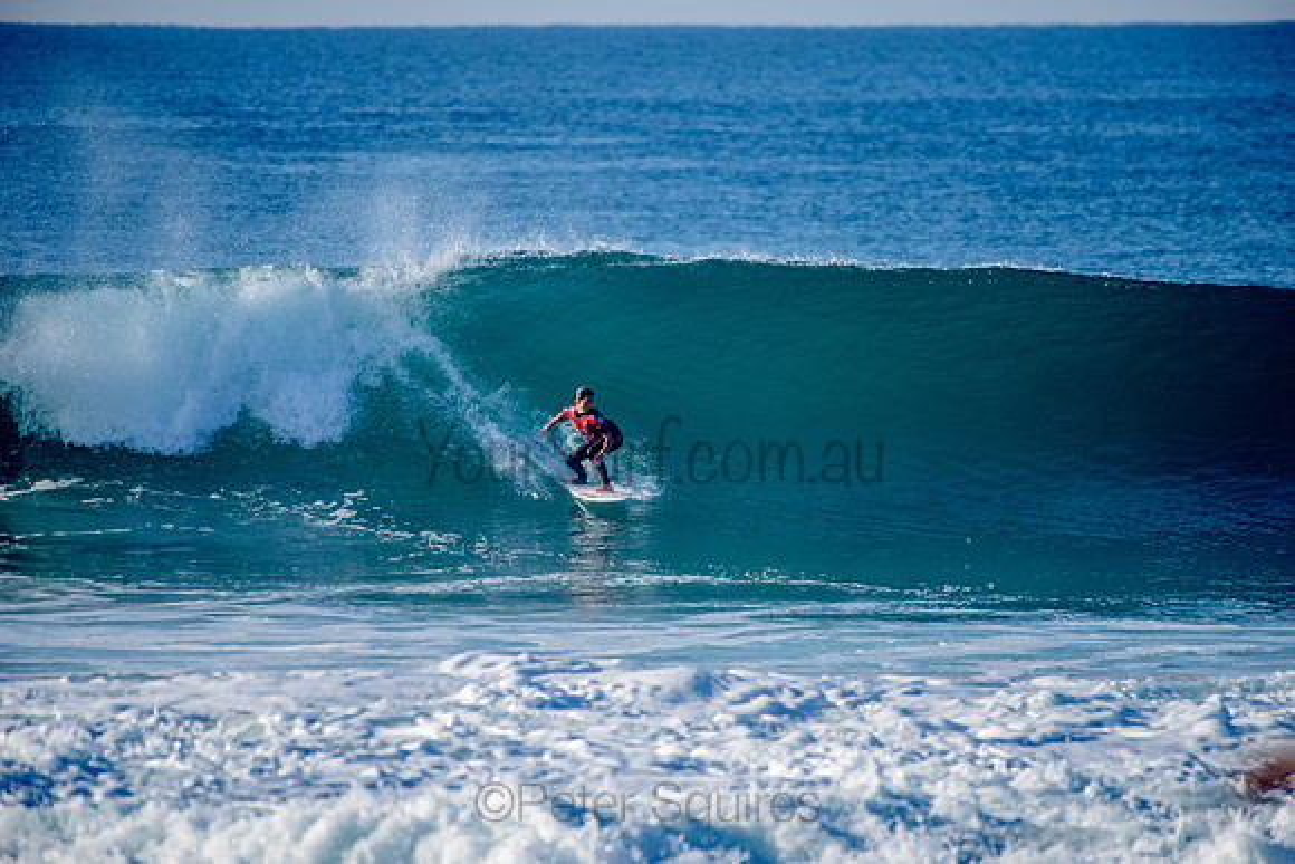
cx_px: 648
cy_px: 432
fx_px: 17989
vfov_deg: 2.8
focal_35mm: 500
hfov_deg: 4.1
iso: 200
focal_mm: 500
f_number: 5.6
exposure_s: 1/1600
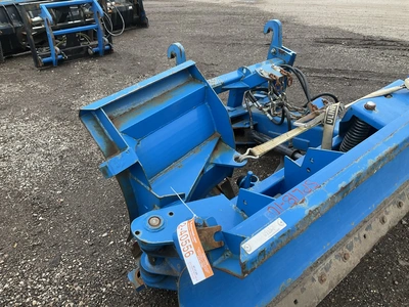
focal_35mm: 29
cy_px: 154
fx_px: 343
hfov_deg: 61.7
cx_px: 204
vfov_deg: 48.2
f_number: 1.8
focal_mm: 3
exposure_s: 1/135
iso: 20
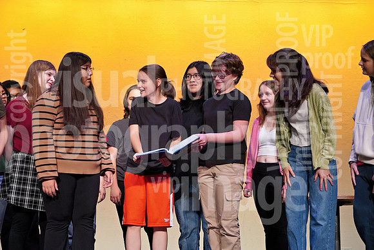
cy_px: 125
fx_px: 1107
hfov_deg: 19.2
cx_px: 187
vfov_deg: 12.9
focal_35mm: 106
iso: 1600
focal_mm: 71
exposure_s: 1/125
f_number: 5.6
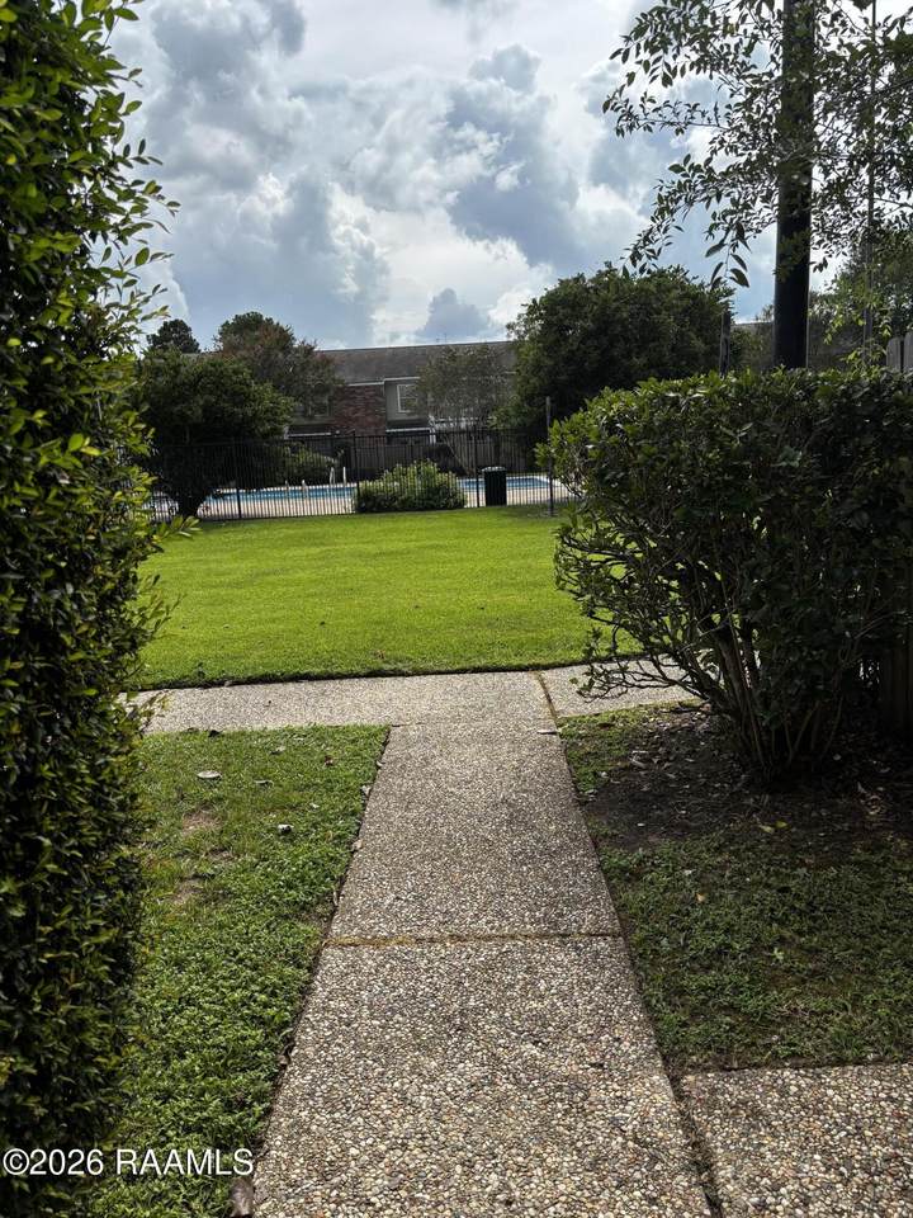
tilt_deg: -9.3
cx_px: 456
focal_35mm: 26
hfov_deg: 53.1
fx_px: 914
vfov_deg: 67.3
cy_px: 609
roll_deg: +2.1
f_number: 1.6
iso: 50
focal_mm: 5.96
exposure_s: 1/2571
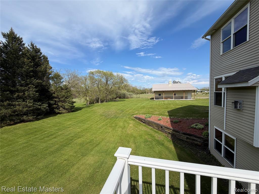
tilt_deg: -2.6
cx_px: 130
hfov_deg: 102.1
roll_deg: +2.2
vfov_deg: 85.7
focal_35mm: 14
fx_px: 105
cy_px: 97
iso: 20
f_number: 2.2
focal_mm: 2.22
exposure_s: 1/853
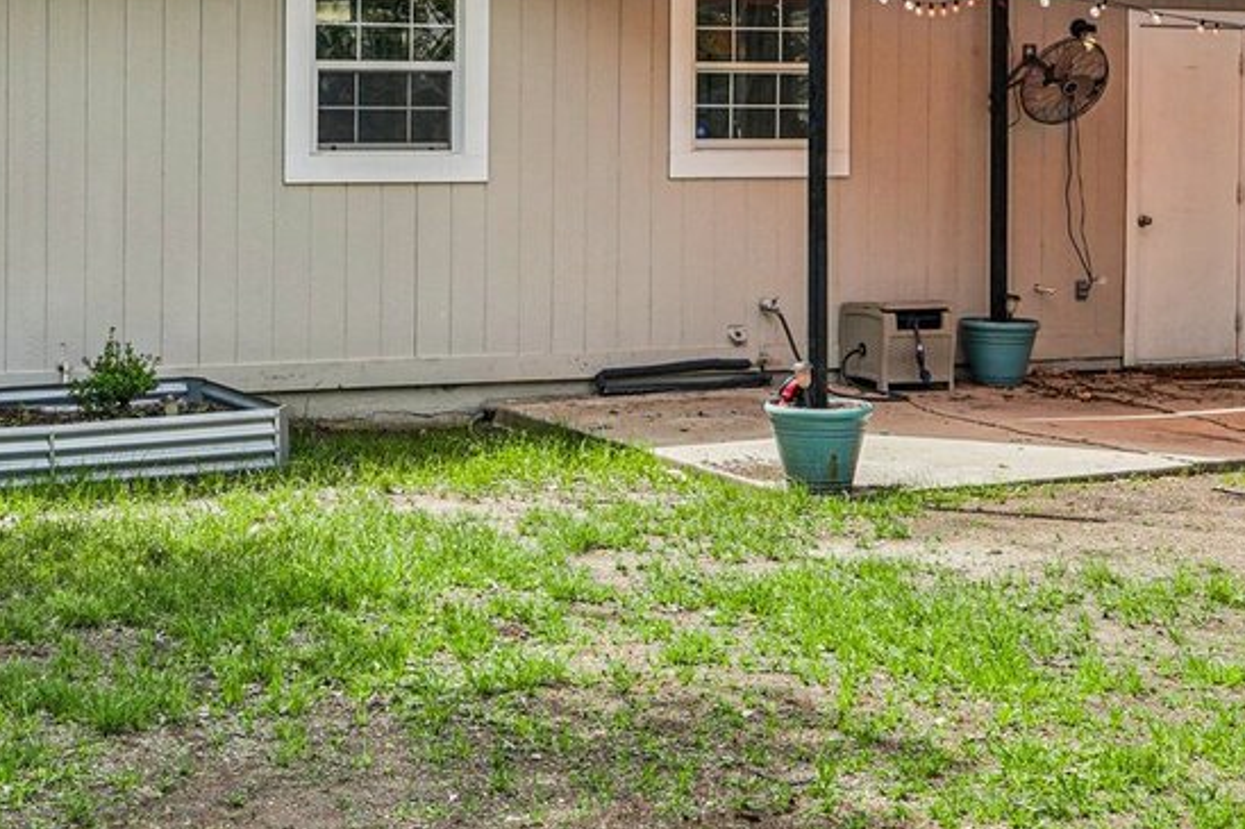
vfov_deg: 18.5
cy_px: 75
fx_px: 2506
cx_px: 302
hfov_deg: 27.5
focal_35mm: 72
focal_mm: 24.5
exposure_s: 1/125
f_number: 8
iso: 100
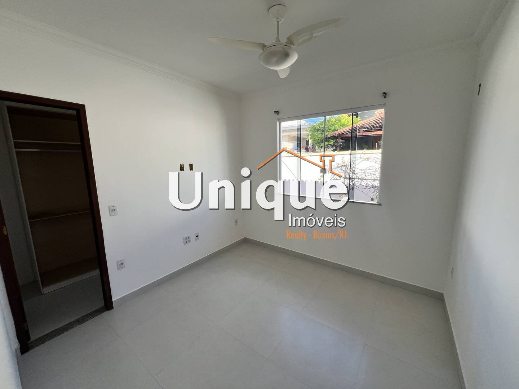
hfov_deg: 106.2
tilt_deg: -9.7
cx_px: 260
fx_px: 195
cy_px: 194
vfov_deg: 89.9
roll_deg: +0.3
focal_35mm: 13
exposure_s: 1/99
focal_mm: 1.57
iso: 40
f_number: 1.8
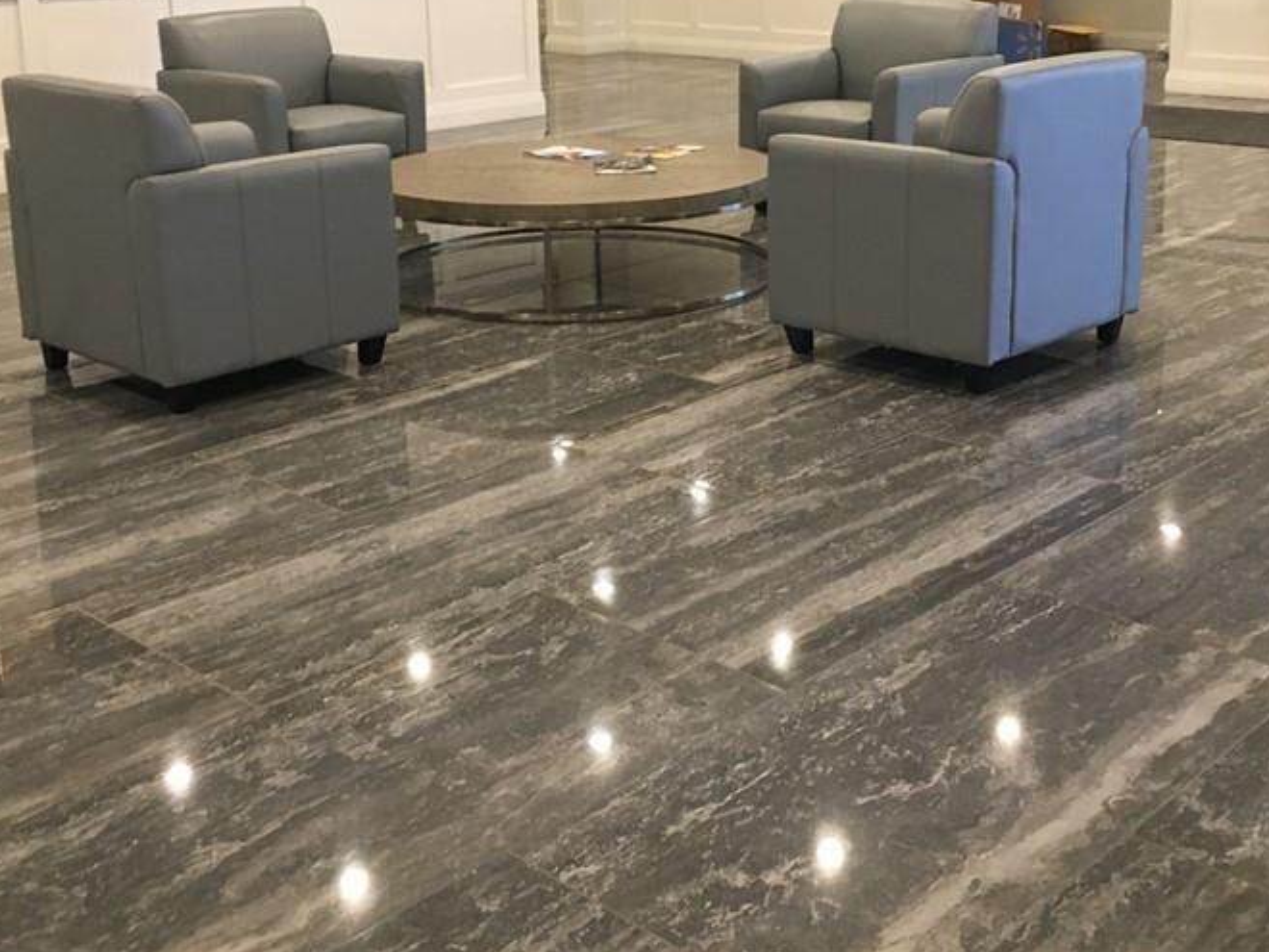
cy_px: 219
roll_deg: +0.7
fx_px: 1650
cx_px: 663
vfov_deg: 31.5
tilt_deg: -9.2
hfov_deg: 42.1
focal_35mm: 45
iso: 160
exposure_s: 1/30
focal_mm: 4.15
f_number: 2.2
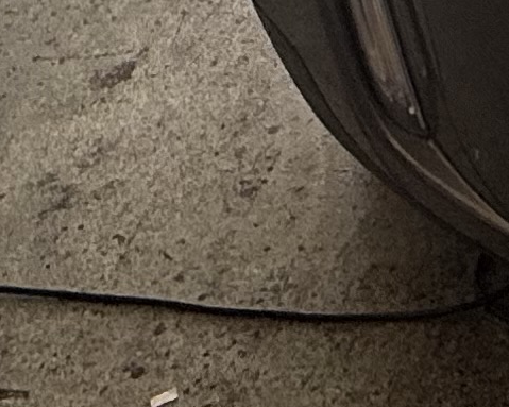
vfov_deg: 11.4
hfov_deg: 14.2
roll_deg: -1.1
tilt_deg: -20.8
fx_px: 1732
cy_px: -538
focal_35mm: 115
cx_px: 1001
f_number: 2.2
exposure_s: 1/135
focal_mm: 2.22
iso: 64
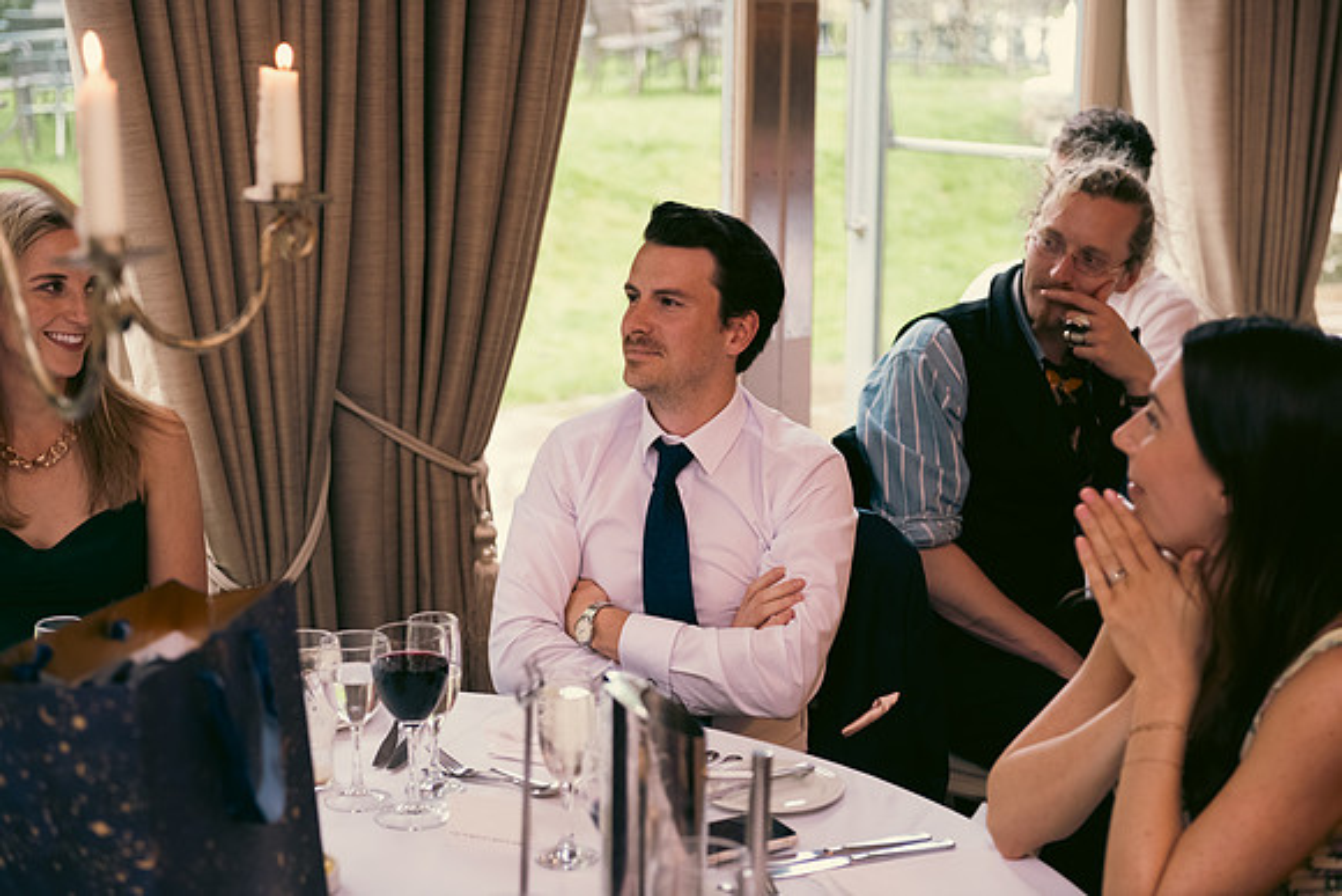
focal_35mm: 62
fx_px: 2312
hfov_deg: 32.4
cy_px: 448
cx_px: 671
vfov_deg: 21.9
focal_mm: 62
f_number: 3.5
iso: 1000
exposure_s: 1/160
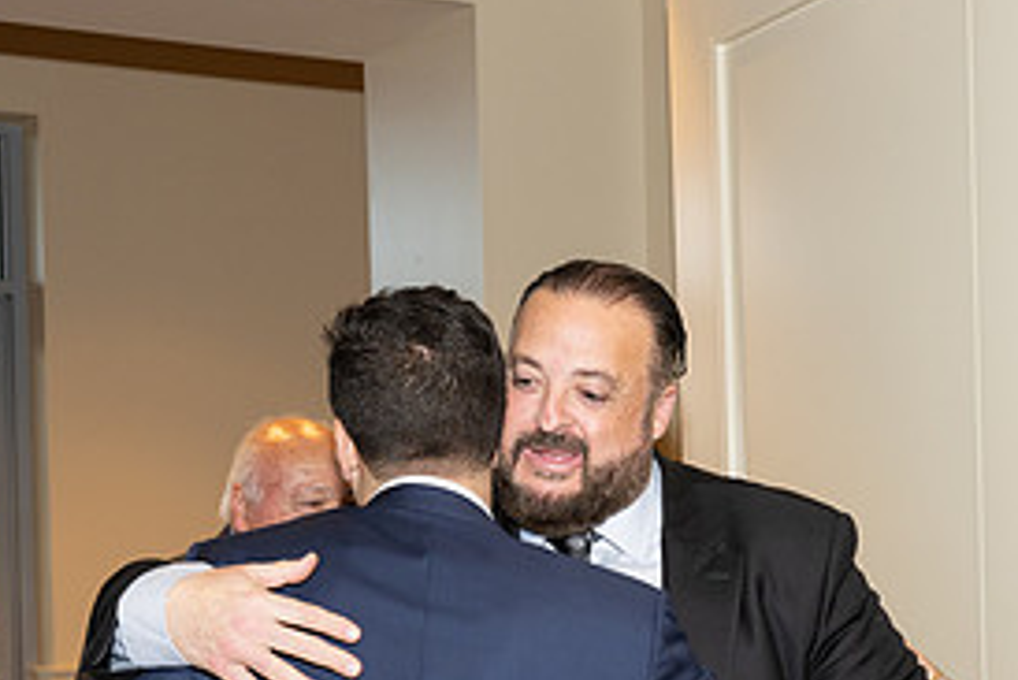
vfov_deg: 18.9
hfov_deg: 28.3
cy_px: 608
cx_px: 639
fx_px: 2009
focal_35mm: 71
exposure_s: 1/100
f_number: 5.6
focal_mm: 33.5
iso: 800
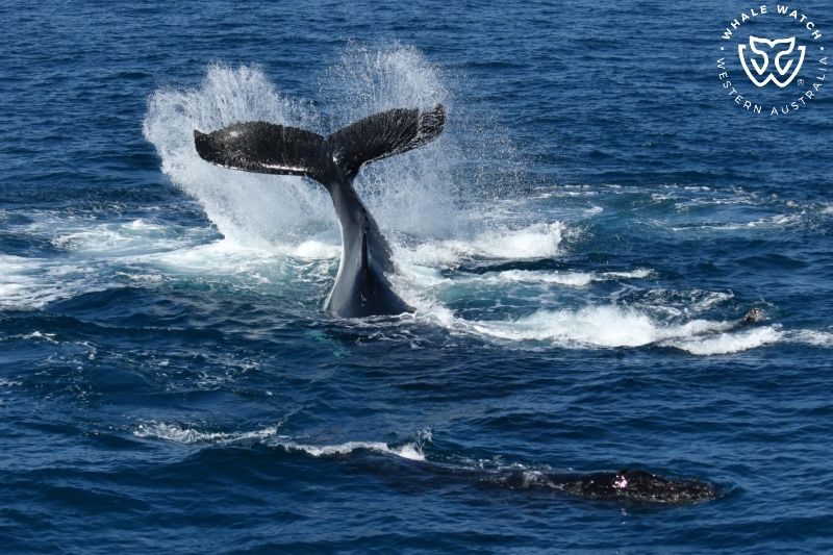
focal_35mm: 80
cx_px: 416
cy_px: 278
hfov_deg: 25.4
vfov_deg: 17.1
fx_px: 1851
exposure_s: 1/8000
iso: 560
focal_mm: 80
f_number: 5
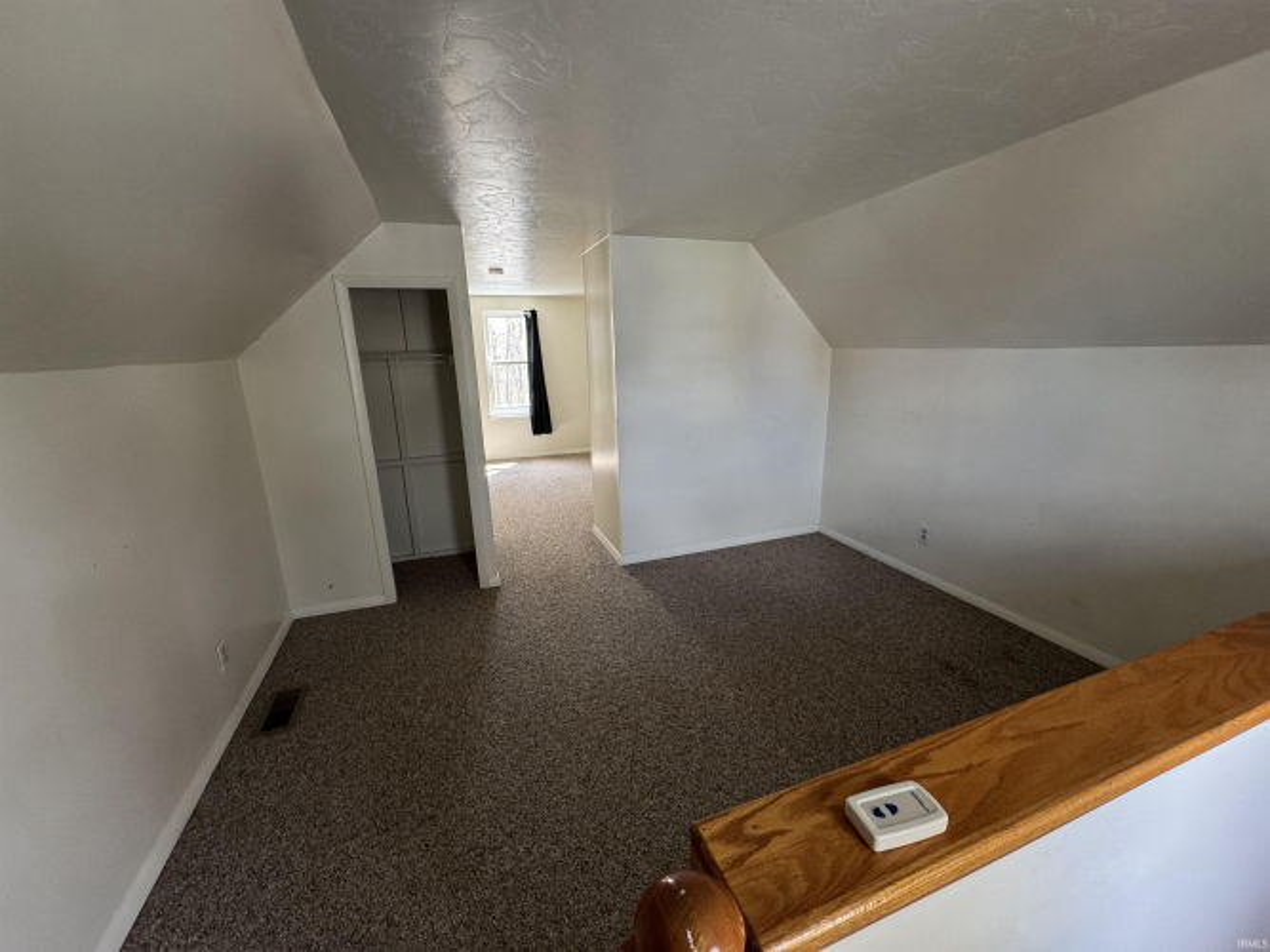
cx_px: 635
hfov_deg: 102.1
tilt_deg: -15.1
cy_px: 476
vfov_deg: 85.7
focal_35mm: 14
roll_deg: +1.7
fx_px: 514
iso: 250
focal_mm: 2.22
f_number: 2.2
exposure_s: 1/60
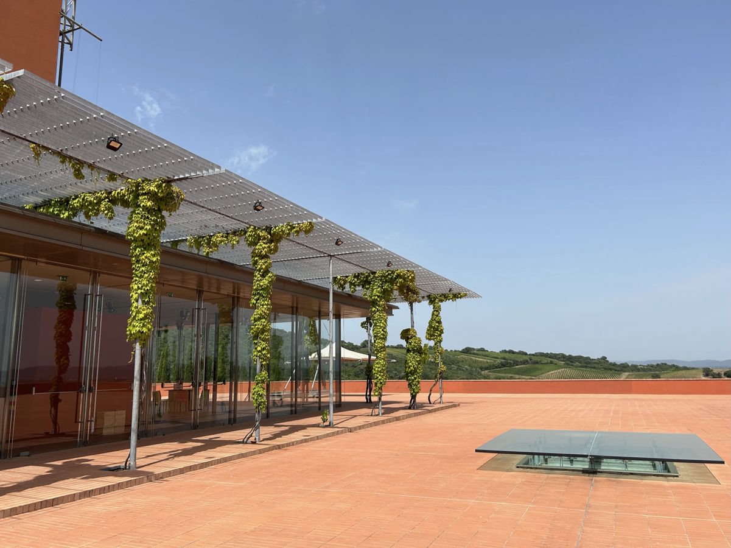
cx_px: 366
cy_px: 274
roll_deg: +1.4
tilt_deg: +10.6
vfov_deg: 53.0
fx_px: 549
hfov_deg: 67.3
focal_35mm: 26
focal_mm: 5.7
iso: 50
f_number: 1.5
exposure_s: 1/5076
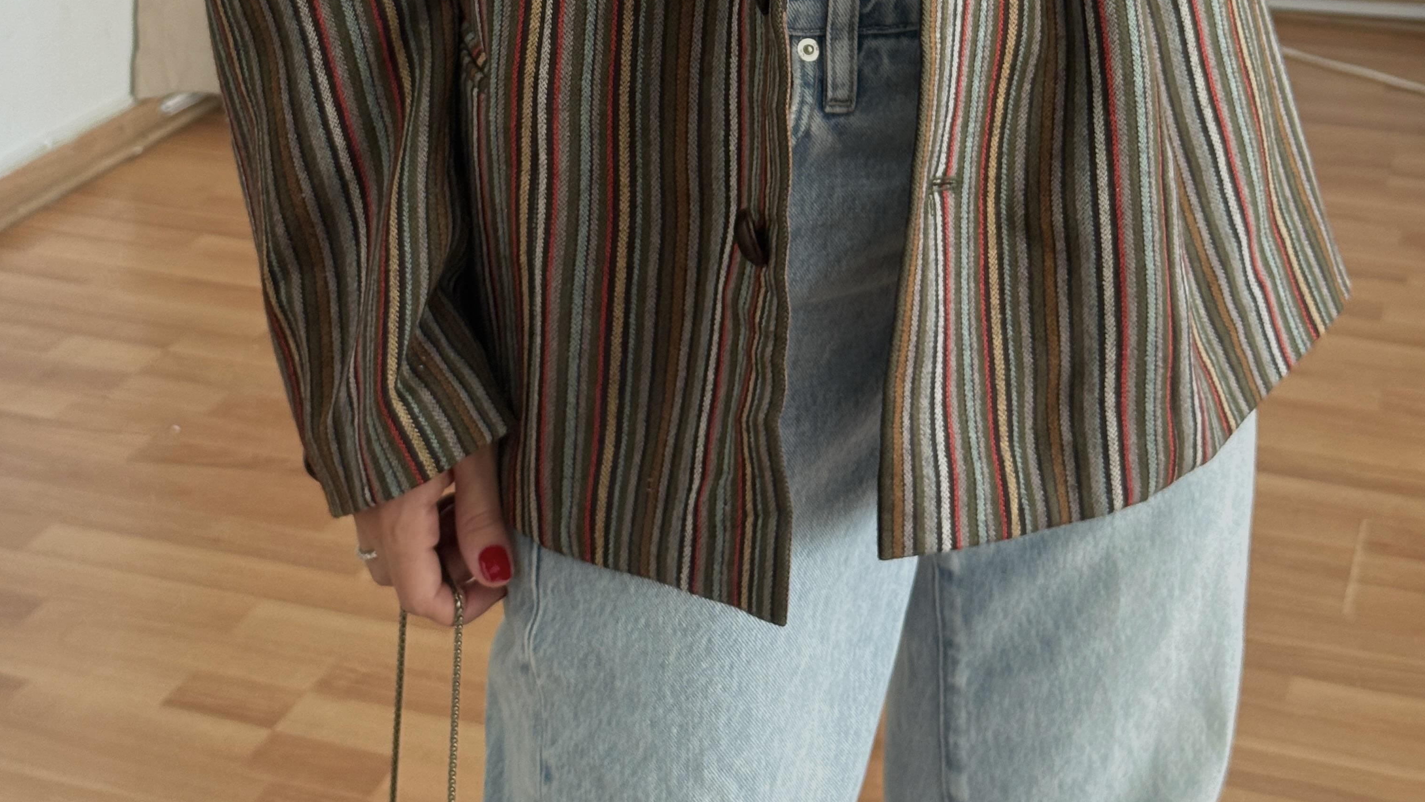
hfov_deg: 30.2
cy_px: -135
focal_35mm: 70
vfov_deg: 16.6
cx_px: 714
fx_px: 2645
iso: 250
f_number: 1.78
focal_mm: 6.76
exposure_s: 1/50
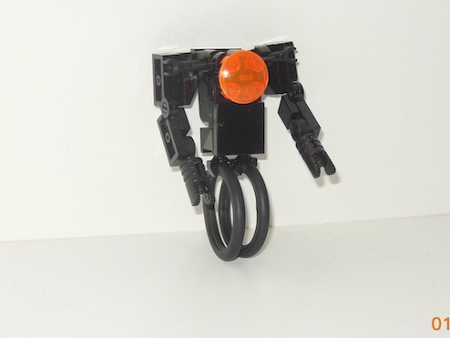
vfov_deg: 13.3
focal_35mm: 111
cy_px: 150
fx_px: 1444
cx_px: 276
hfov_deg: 17.7
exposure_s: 1/60
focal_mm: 15.5
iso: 125
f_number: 4.6
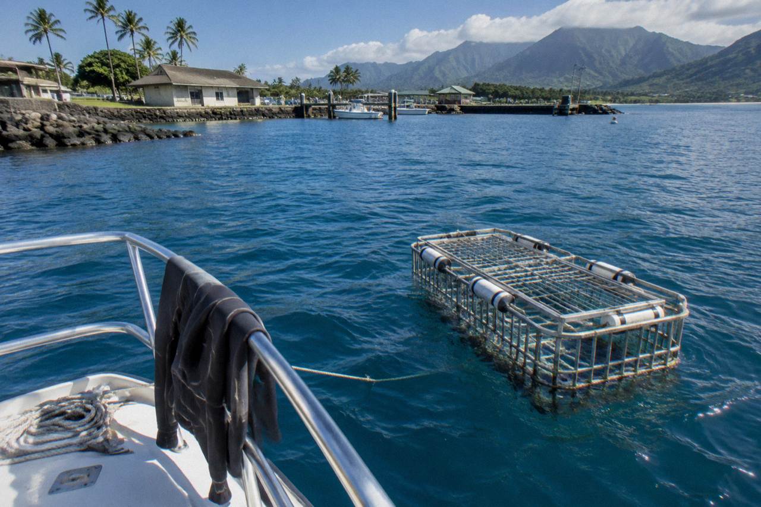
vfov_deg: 37.8
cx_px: 380
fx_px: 740
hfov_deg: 54.4
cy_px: 254
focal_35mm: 35
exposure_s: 1/320
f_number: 10
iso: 500
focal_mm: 35
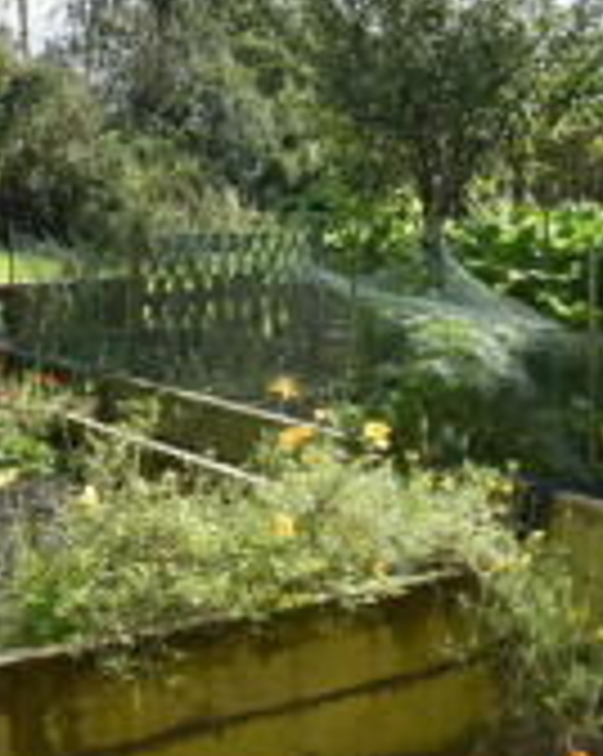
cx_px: 353
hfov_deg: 27.5
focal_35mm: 55
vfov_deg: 33.9
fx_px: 1229
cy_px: 259
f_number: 11
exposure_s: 1/400
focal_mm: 10
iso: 400
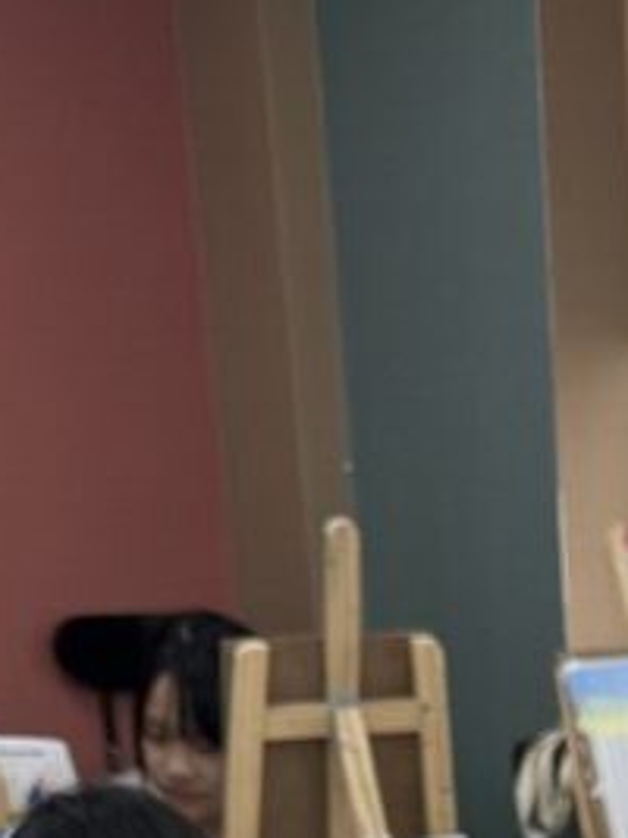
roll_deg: +0.3
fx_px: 2179
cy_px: 1469
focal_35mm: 90
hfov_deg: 15.6
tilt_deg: -23.9
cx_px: 832
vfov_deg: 17.8
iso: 64
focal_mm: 6.76
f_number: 1.78
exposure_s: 1/170
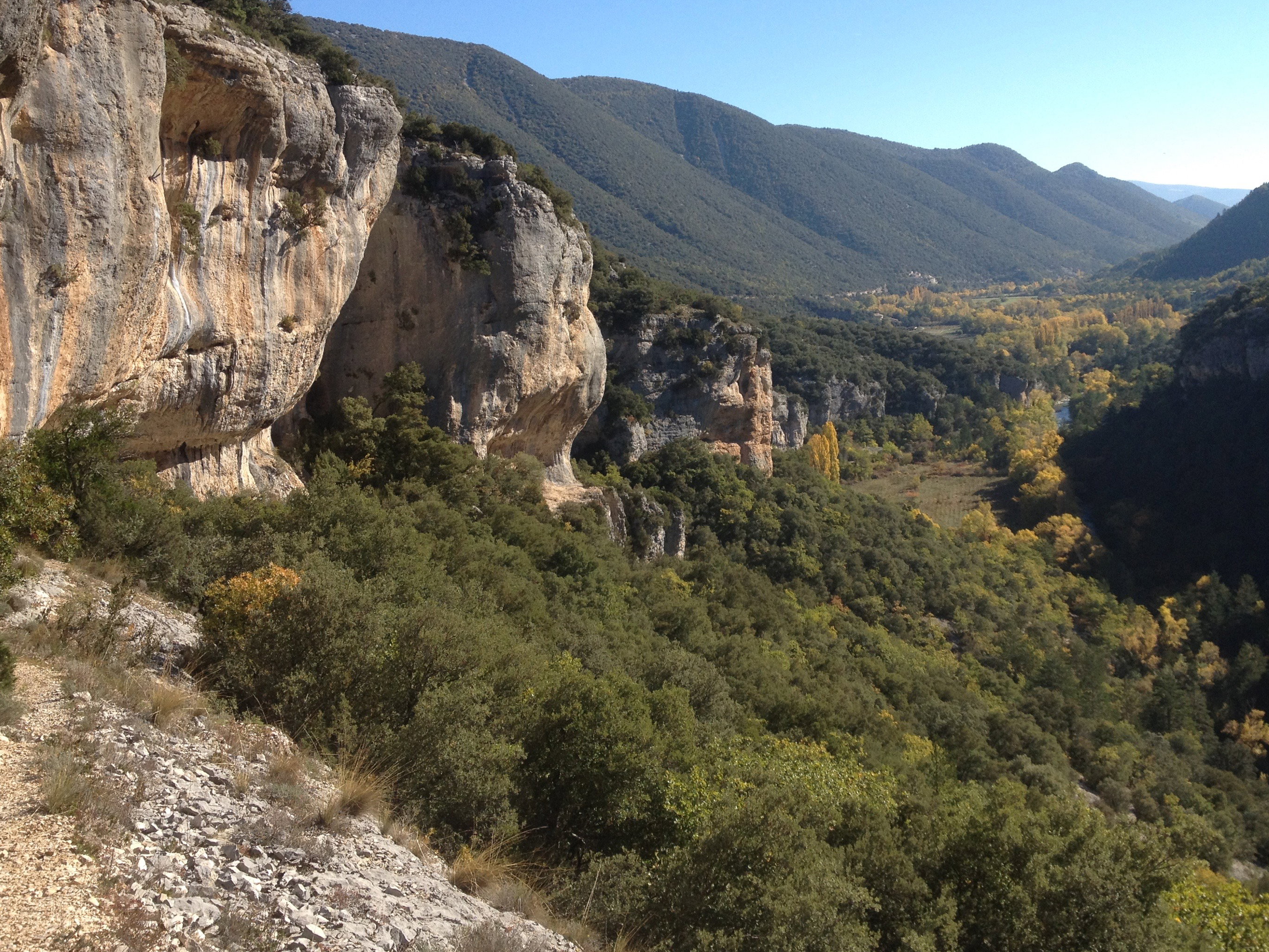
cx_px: 692
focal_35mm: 42
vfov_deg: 34.3
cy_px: 418
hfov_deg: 44.7
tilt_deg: -5.3
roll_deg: +6.0
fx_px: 1540
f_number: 2.4
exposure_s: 1/1082
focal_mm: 4.28
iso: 50
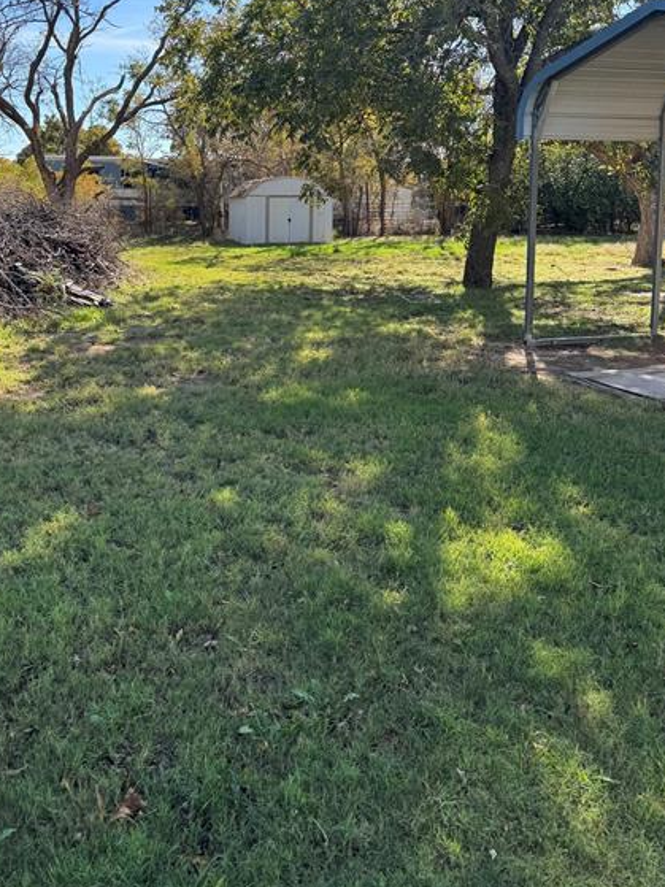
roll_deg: +1.2
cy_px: 286
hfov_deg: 42.5
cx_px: 232
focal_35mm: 33
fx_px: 846
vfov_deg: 54.1
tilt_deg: -6.0
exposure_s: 1/1366
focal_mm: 6.76
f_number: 1.78
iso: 80
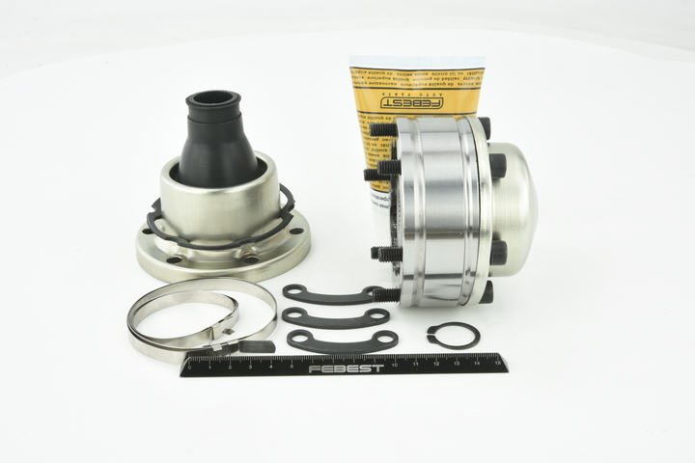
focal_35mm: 60
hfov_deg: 33.4
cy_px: 232
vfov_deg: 22.6
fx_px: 1158
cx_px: 348
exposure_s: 1/2.5
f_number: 29
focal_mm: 60
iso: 64
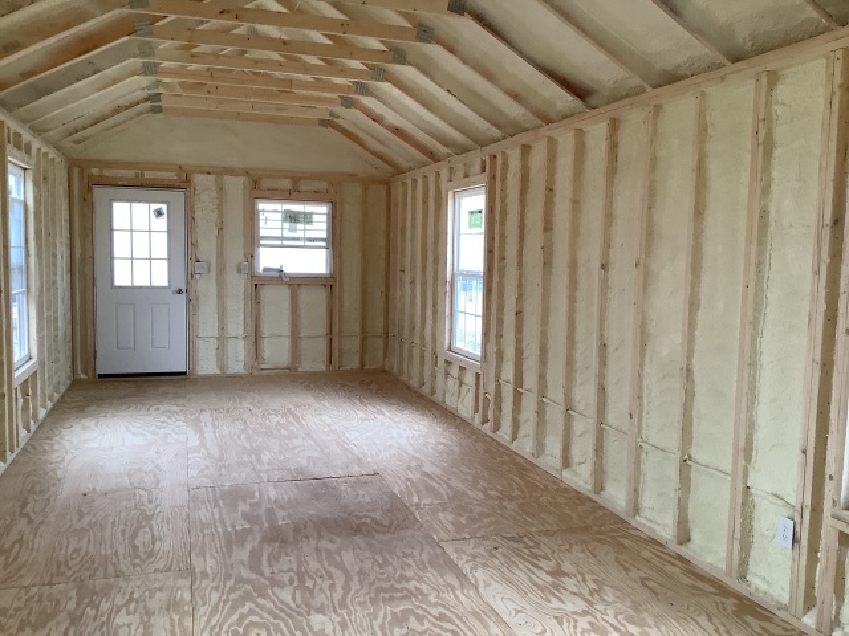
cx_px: 424
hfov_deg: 58.4
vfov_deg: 45.4
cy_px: 318
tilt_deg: -5.9
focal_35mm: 31
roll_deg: -0.5
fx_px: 760
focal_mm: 3.3
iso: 125
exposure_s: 1/60
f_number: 2.4
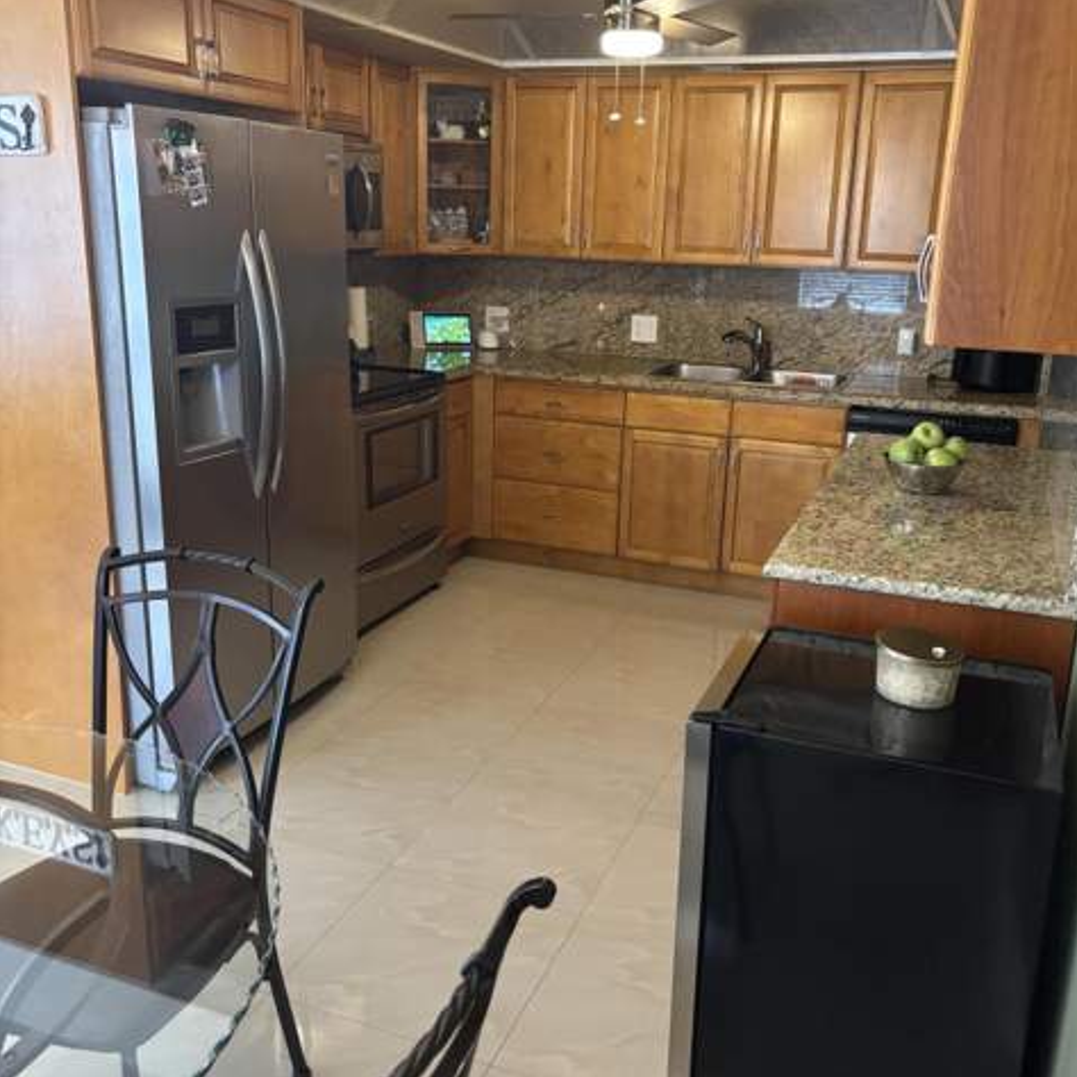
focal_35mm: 31
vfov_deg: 52.5
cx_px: 543
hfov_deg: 52.5
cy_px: 502
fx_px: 1091
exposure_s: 1/40
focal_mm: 5.96
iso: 400
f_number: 1.6
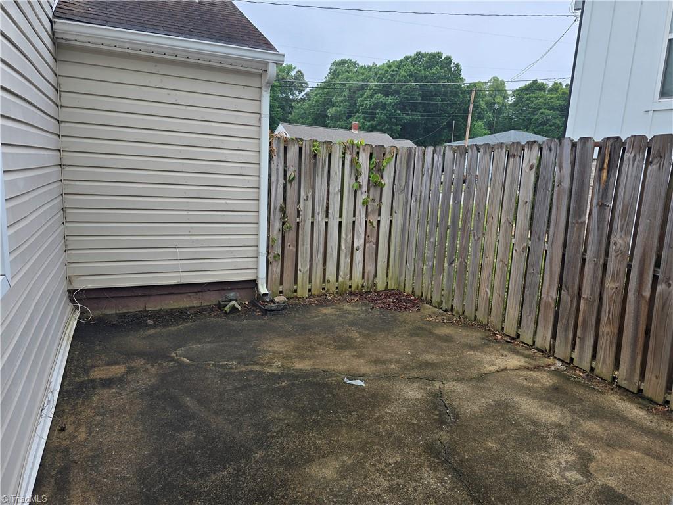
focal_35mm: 23
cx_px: 336
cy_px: 252
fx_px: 447
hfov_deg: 73.9
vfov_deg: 58.9
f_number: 1.7
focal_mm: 6.3
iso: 12
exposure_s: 1/163
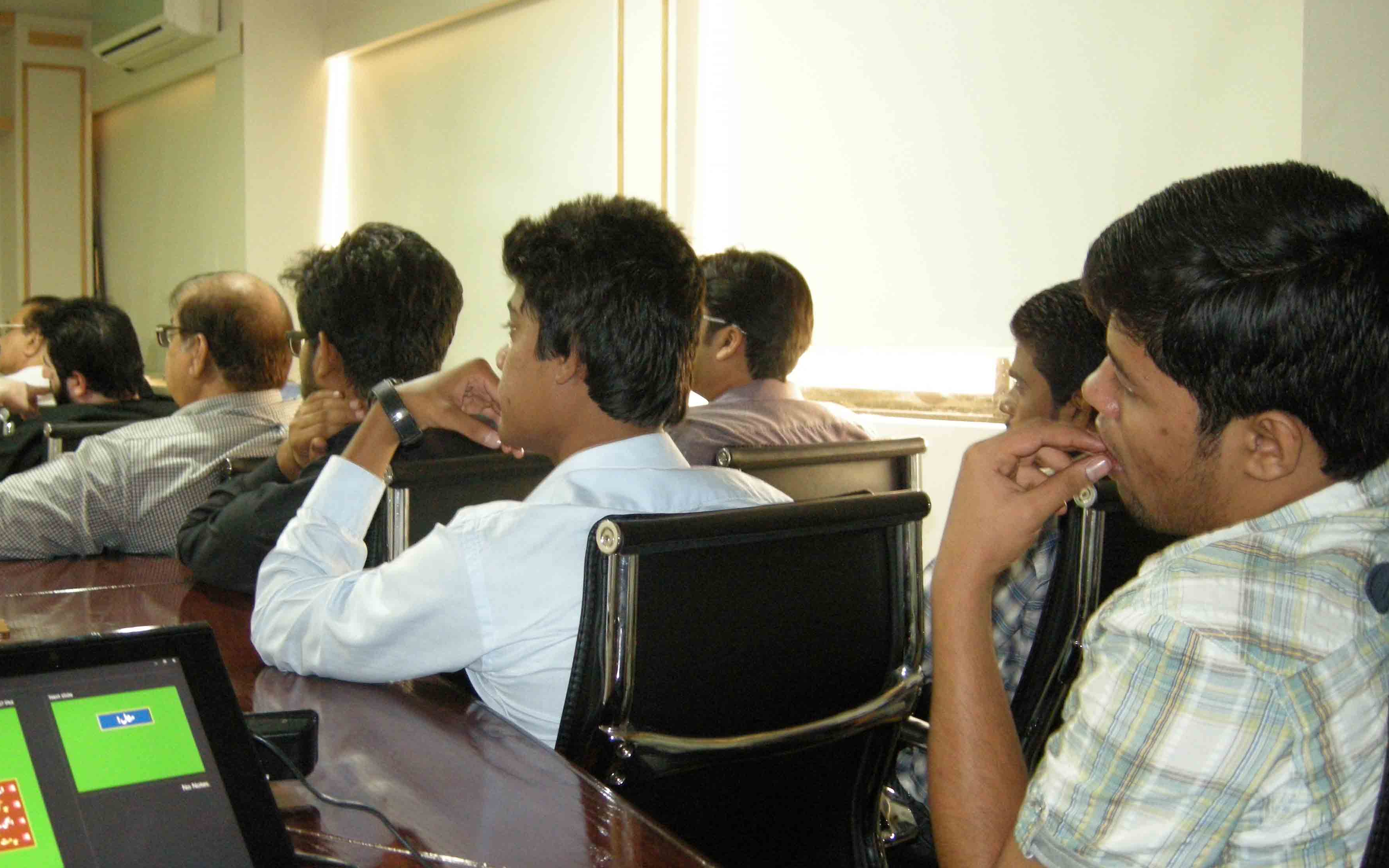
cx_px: 653
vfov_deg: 30.4
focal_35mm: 42
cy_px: 546
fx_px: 1590
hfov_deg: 47.2
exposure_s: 1/8
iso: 400
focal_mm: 7.5
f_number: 2.7
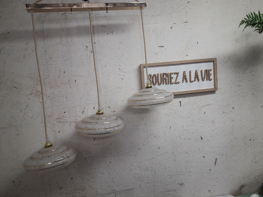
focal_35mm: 28
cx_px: 132
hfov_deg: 63.4
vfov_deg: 49.7
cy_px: 98
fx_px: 213
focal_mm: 3.7
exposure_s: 1/50
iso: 50
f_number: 1.9
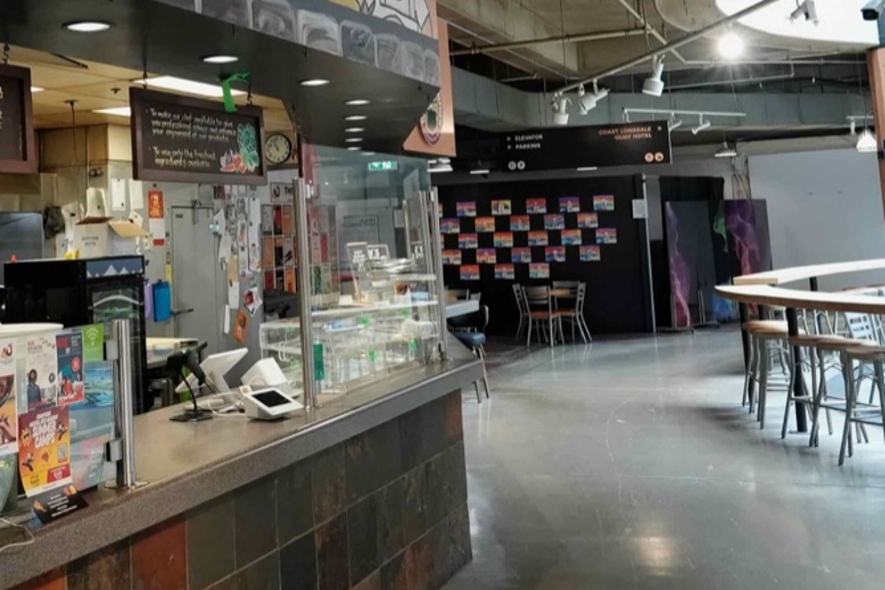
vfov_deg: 27.3
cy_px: 88
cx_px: 269
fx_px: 1180
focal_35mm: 48
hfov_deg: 40.4
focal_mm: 20
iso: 5000
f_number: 4
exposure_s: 1/320
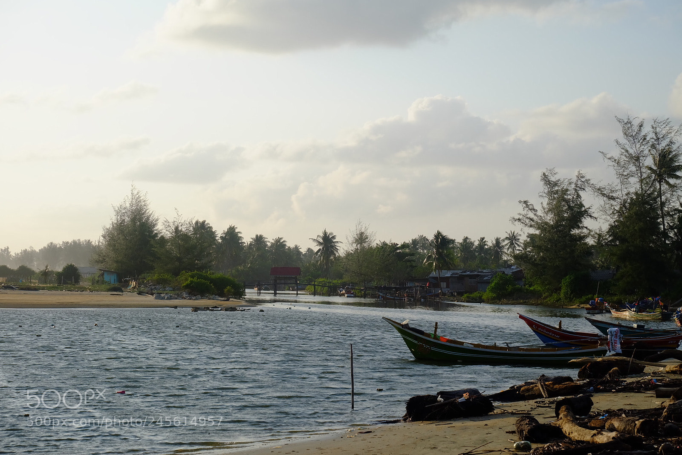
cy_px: 228
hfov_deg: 27.0
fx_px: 1421
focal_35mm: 75
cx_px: 341
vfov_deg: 18.2
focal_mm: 50
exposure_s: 1/420
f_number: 10
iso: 400
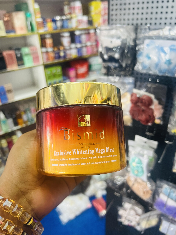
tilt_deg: -26.7
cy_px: 116
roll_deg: +2.6
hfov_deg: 51.4
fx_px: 183
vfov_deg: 65.3
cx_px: 85
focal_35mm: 27
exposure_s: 1/60
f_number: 1.5
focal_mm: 5.7
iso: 160
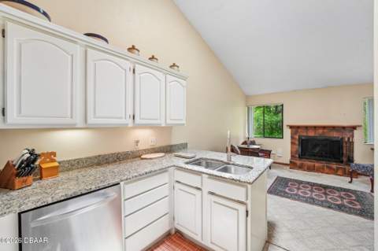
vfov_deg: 81.1
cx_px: 189
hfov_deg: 104.3
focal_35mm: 14
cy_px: 126
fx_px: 147
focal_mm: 14
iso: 320
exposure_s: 1/6
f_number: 11
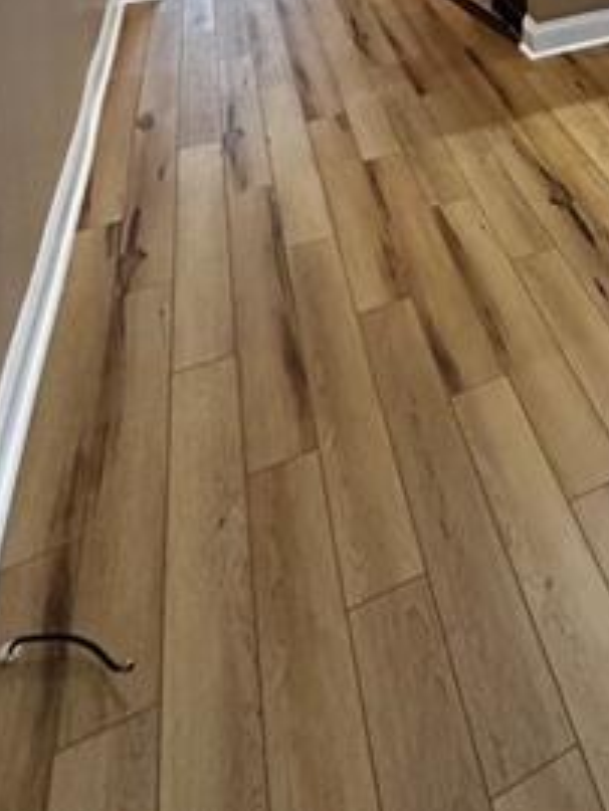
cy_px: -253
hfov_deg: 28.9
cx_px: 802
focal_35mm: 40
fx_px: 938
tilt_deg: -3.1
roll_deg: -1.4
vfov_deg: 33.5
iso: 400
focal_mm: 2.22
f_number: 2.2
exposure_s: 1/60
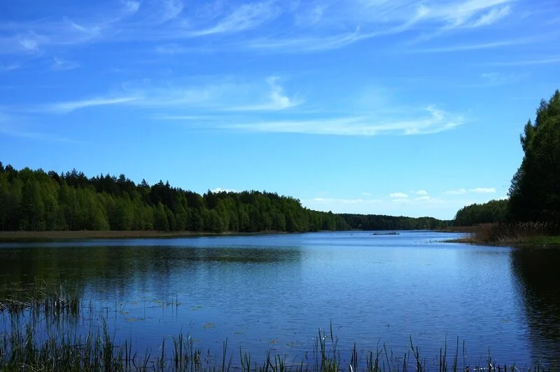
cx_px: 280
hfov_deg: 43.7
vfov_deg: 29.8
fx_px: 699
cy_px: 186
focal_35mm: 45
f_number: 13
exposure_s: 1/200
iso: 100
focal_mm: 30
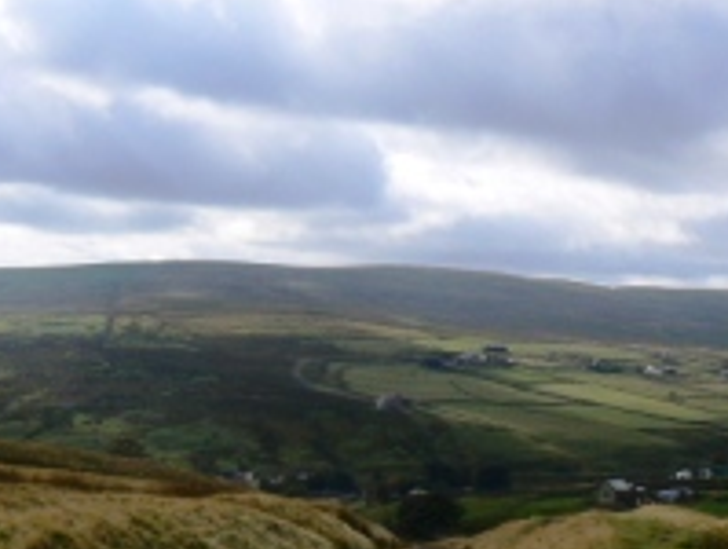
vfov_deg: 18.9
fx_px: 1643
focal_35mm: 78
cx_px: 446
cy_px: 322
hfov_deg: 24.9
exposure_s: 1/400
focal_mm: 6
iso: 80
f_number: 6.3
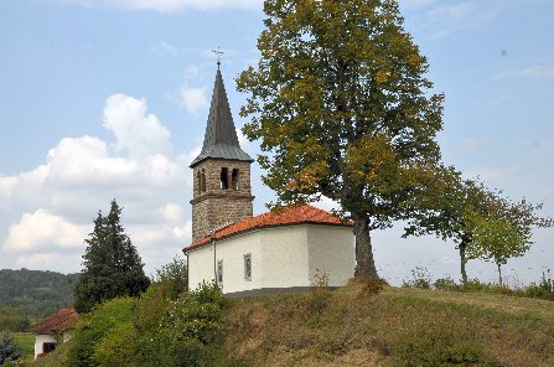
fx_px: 599
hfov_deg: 49.6
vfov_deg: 34.1
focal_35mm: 39
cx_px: 277
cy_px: 184
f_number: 11
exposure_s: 1/400
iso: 400
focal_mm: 26
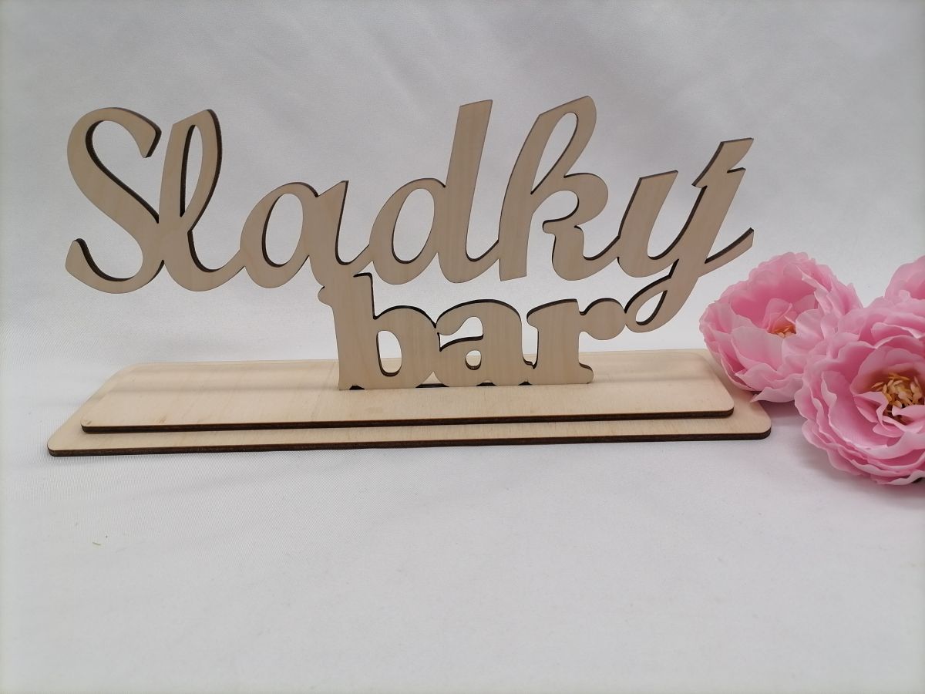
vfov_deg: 51.4
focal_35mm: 27
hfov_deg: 65.3
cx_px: 462
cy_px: 347
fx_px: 721
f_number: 1.8
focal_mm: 5.4
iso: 50
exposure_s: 1/253
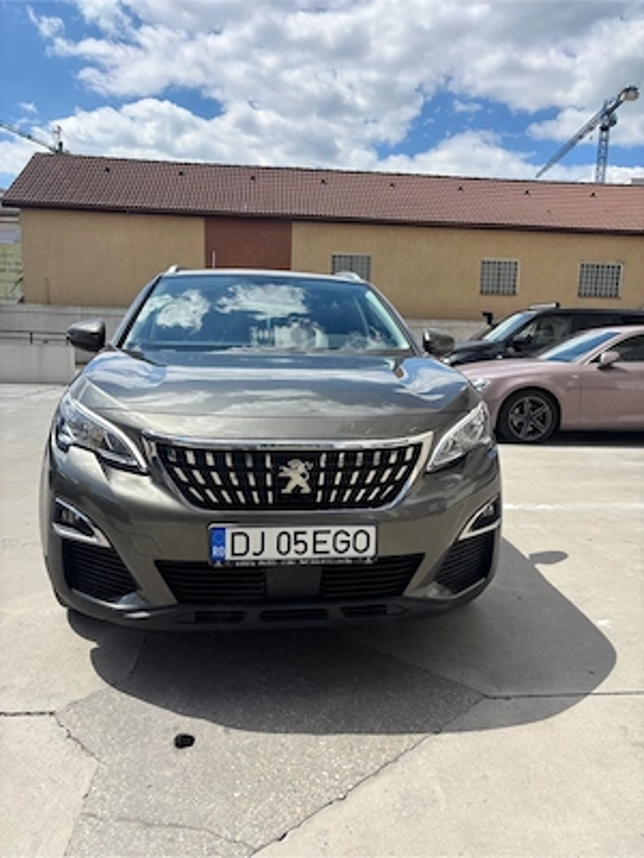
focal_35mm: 26
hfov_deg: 53.1
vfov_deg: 67.3
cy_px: 429
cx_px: 322
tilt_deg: -7.7
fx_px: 645
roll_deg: -1.6
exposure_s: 1/2778
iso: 50
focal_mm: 5.96
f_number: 1.6
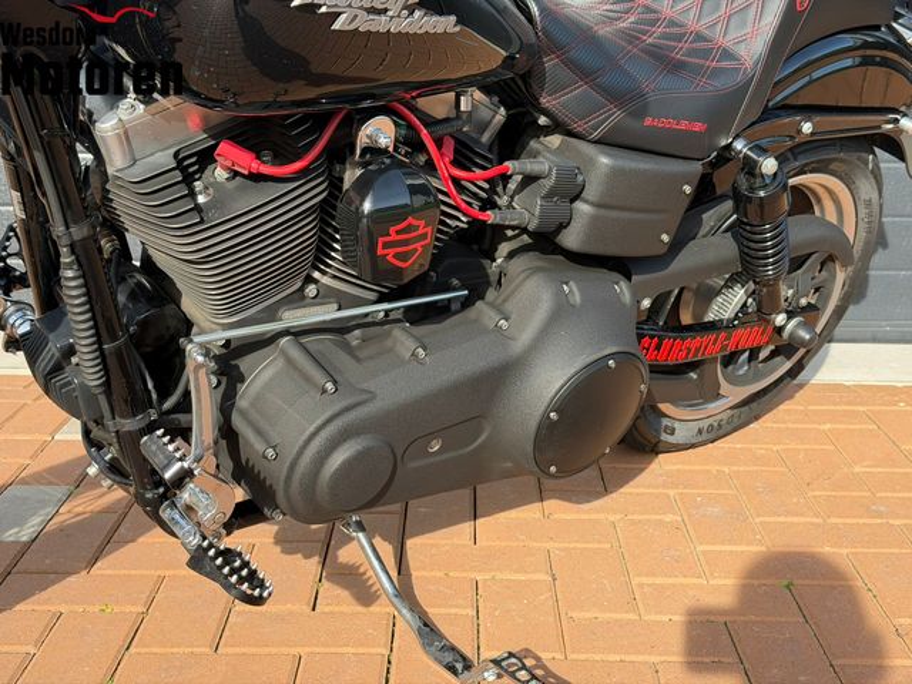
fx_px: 1265
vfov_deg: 30.3
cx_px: 456
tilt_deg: -11.2
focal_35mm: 48
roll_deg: +0.4
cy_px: 342
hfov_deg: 39.7
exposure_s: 1/1027
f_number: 1.78
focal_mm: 6.76
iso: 64
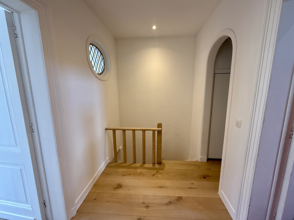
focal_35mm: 14
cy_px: 110
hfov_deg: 102.1
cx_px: 147
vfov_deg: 85.7
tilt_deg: -9.1
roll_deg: -0.9
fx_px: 119
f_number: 2.2
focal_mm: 2.22
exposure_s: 1/99
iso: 160
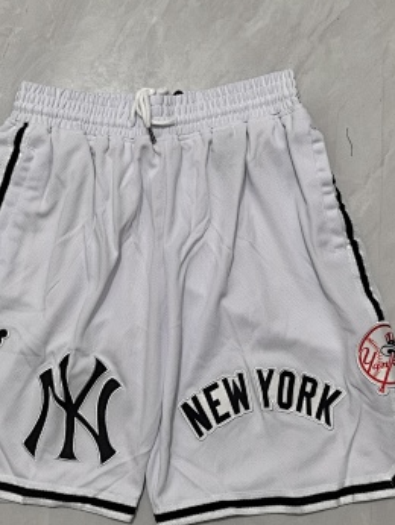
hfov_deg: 36.7
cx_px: 151
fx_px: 593
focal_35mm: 39
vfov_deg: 47.8
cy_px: 262
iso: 250
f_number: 2
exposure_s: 1/60
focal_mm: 5.75
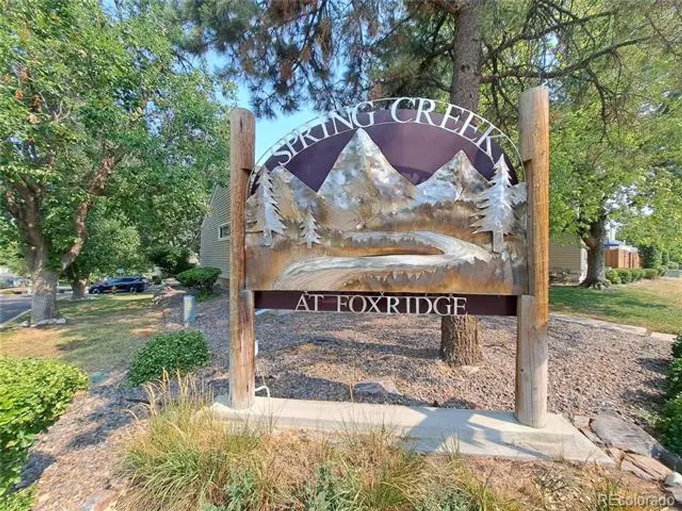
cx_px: 341
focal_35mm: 13
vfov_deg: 89.9
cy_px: 256
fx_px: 256
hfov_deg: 106.2
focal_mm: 1.74
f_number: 2.2
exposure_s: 1/453
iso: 50
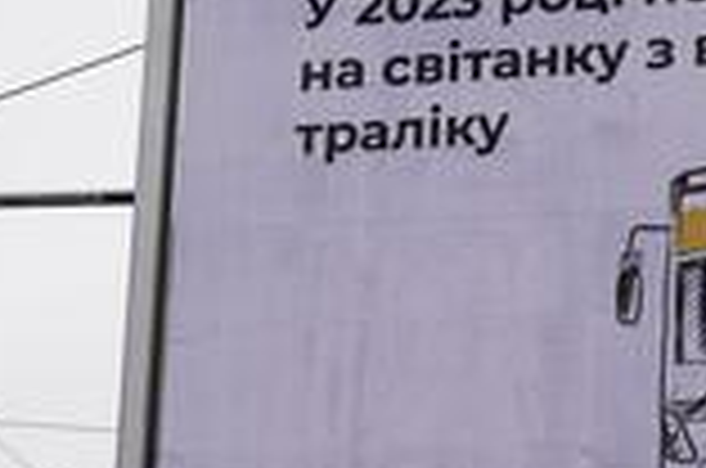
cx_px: 535
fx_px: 2701
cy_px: 266
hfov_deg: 14.8
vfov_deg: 9.9
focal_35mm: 138
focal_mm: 40
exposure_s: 1/80
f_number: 6.3
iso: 100
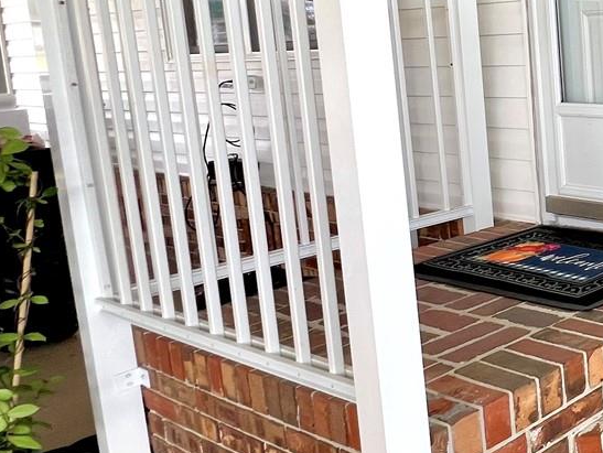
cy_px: 106
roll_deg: +2.2
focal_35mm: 38
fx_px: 662
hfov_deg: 31.9
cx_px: 843
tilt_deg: -5.9
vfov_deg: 36.7
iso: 40
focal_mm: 1.57
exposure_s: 1/99
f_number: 1.8
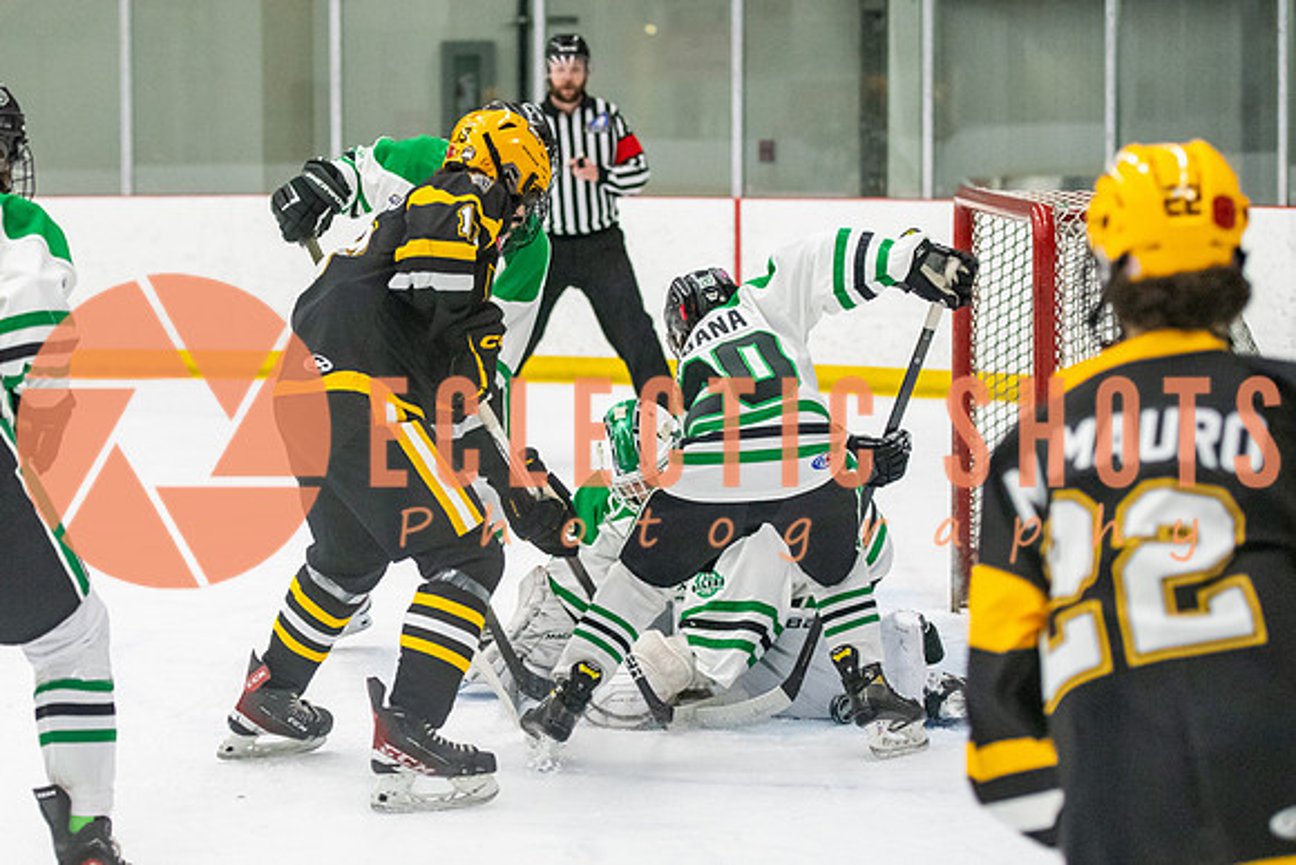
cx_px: 450
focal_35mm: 125
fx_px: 4504
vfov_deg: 11.0
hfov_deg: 16.3
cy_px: 451
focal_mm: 78
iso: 4000
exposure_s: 1/800
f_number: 2.8
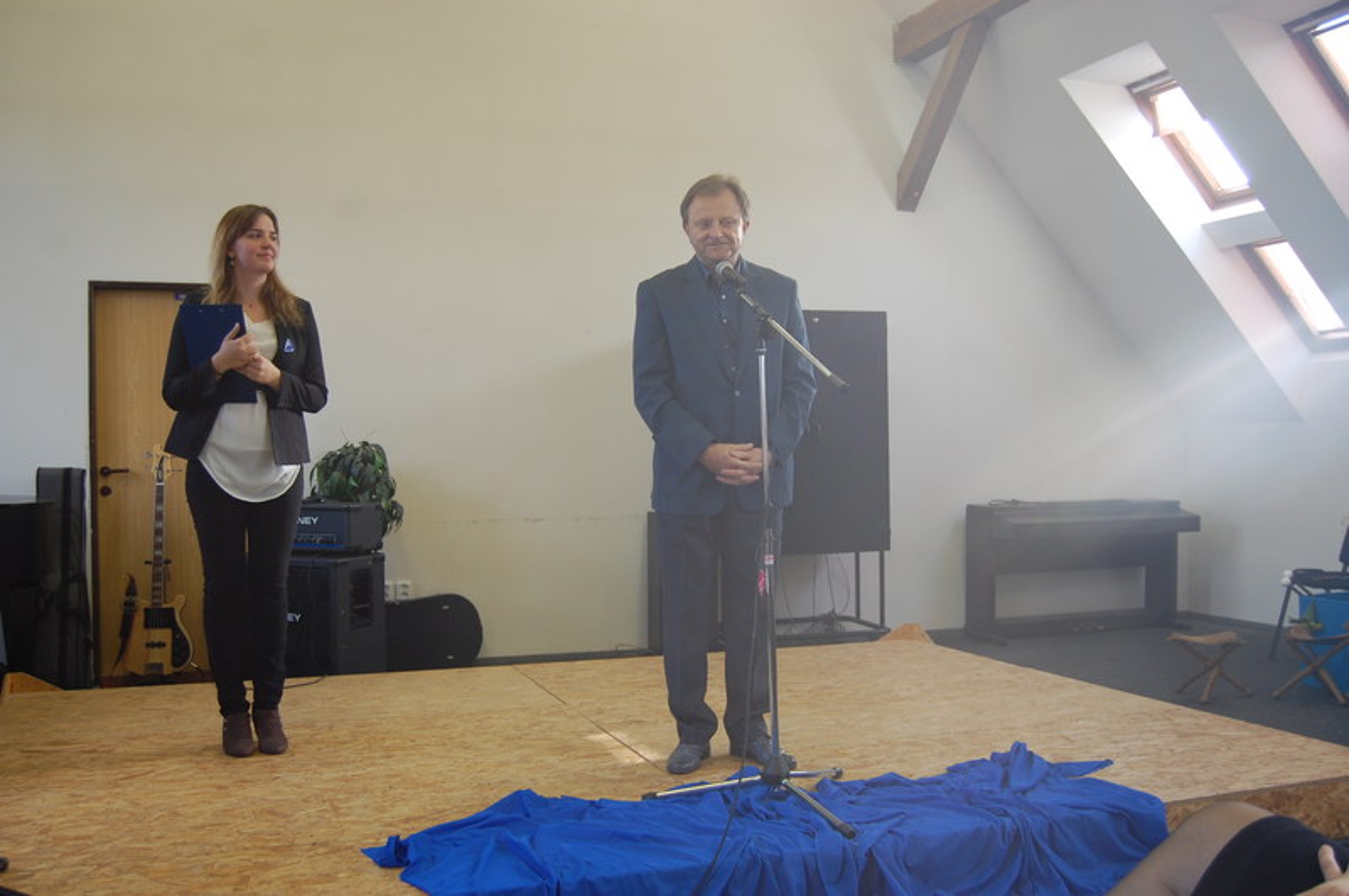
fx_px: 1292
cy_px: 448
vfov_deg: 38.3
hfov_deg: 55.1
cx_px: 674
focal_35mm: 34
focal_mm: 23
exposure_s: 1/60
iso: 400
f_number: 4
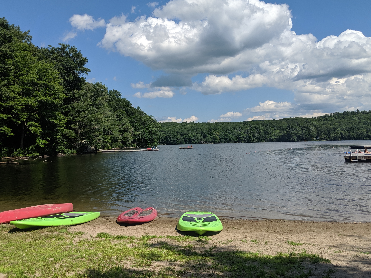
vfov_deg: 42.9
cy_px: 141
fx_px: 354
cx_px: 176
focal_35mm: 33
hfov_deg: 55.3
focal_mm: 4.44
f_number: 1.8
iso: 49
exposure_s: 1/4673
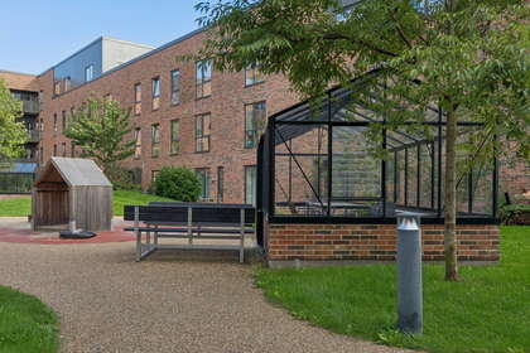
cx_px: 265
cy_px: 176
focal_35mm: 30
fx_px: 442
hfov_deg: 61.9
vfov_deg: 43.6
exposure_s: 1/250
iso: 200
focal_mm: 20
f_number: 8
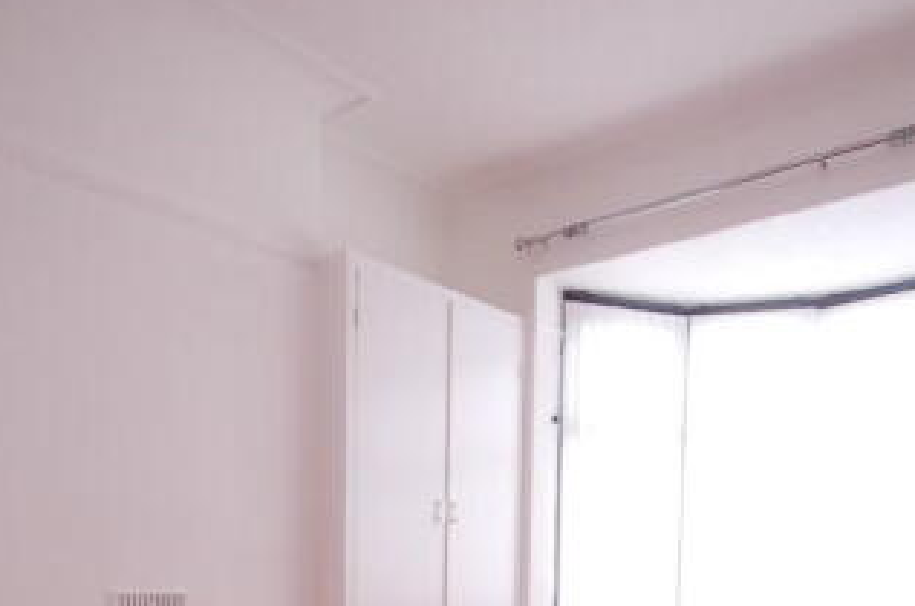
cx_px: 465
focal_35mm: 31
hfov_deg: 60.4
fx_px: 786
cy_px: 613
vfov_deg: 37.4
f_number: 5
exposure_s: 1/100
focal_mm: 10
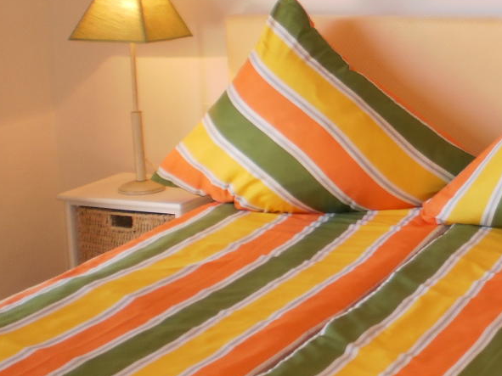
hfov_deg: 23.9
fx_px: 1131
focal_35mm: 78
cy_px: 96
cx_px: 505
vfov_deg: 18.8
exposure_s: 1/60
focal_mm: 6.3
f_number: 3.1
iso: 100
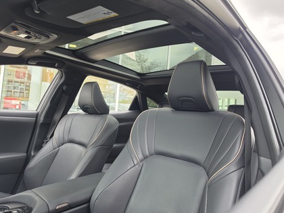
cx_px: 142
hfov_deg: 73.9
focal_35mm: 23
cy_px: 106
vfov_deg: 58.9
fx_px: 189
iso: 32
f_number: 1.4
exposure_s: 1/120
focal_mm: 6.5
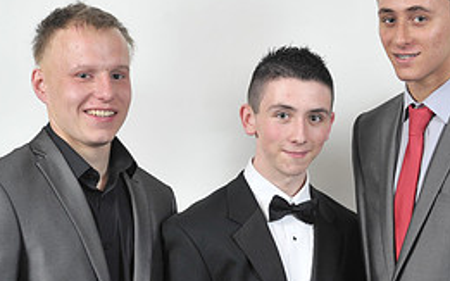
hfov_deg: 18.3
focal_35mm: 113
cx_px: 336
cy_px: 169
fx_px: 1386
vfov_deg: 11.6
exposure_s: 1/160
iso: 1000
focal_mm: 50
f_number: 7.1
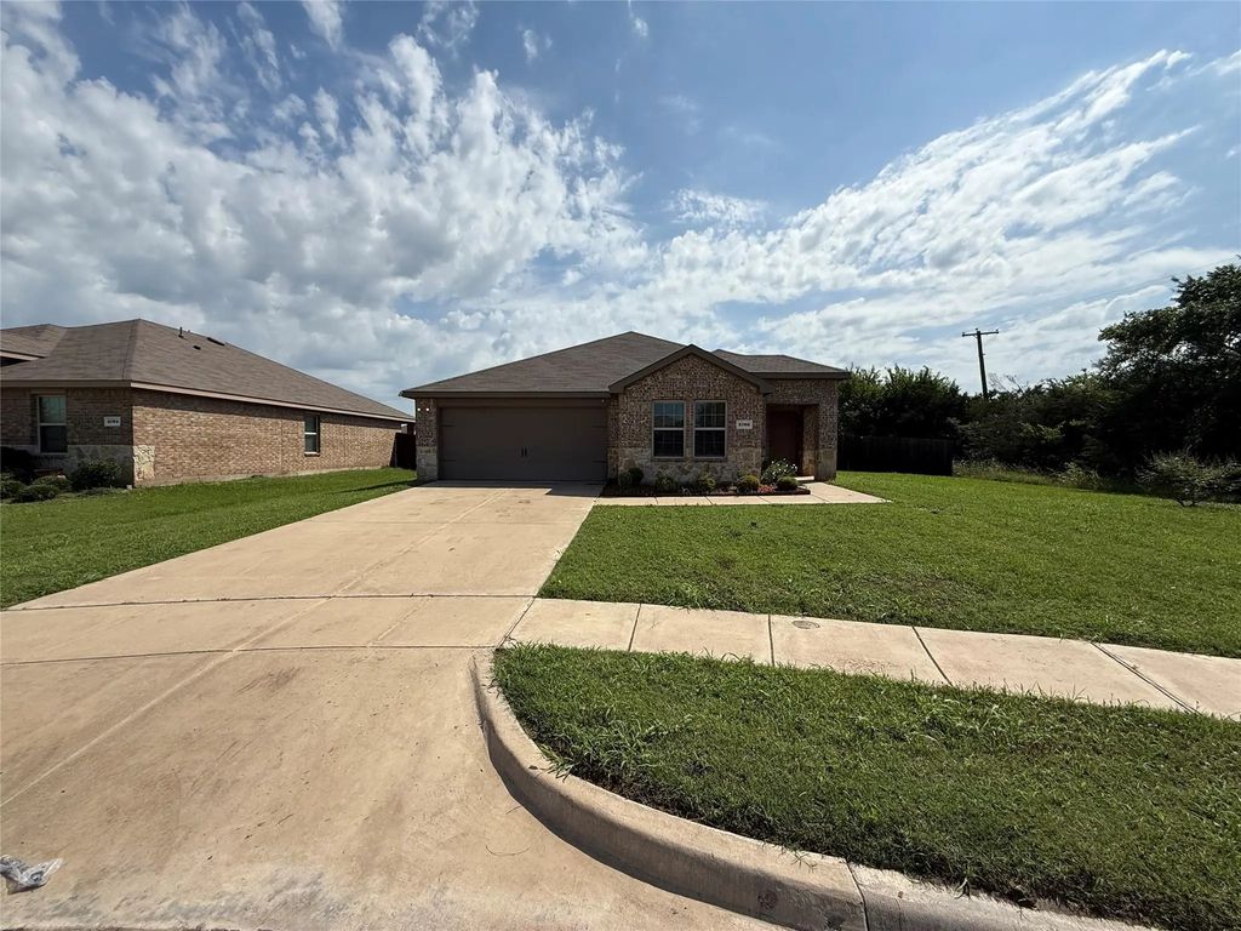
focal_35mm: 14
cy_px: 466
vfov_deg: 85.7
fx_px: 502
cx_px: 620
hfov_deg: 102.1
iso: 50
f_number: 2.2
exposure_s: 1/4425
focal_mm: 2.22
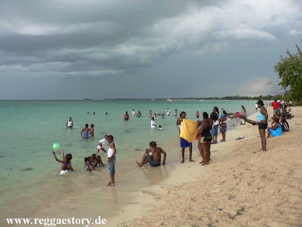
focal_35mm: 35
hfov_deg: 52.6
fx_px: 305
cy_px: 114
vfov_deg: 40.7
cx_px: 151
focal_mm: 6
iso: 64
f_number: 2.8
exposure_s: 1/80
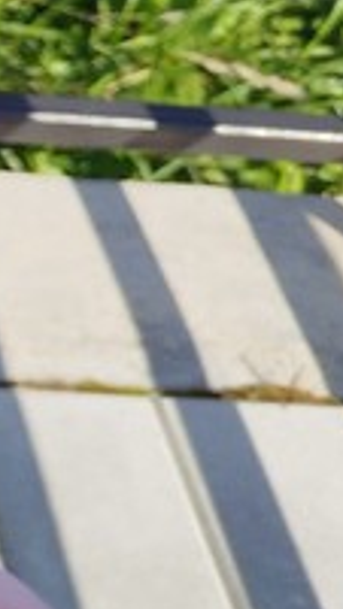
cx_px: -759
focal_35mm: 104
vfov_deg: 19.2
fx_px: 1682
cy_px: -161
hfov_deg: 8.9
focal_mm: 5.31
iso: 50
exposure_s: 1/890
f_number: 1.7
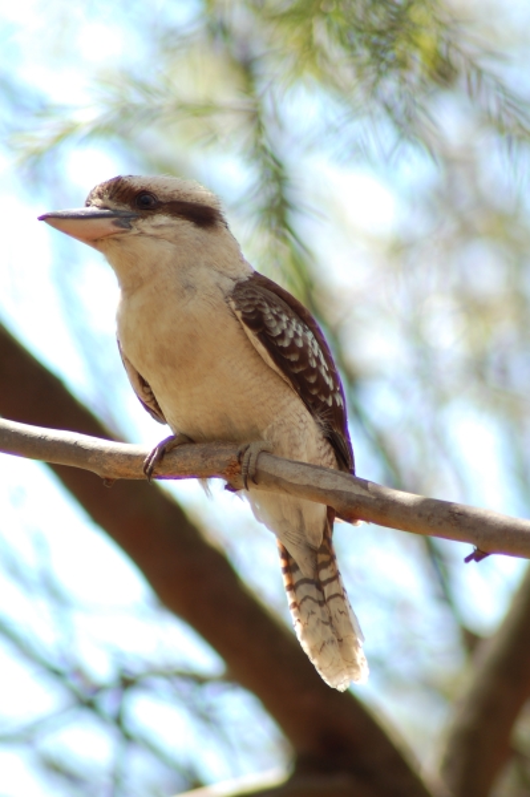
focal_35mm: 450
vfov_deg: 4.6
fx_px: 9954
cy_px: 398
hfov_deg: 3.0
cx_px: 265
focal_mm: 300
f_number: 6
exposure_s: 1/80
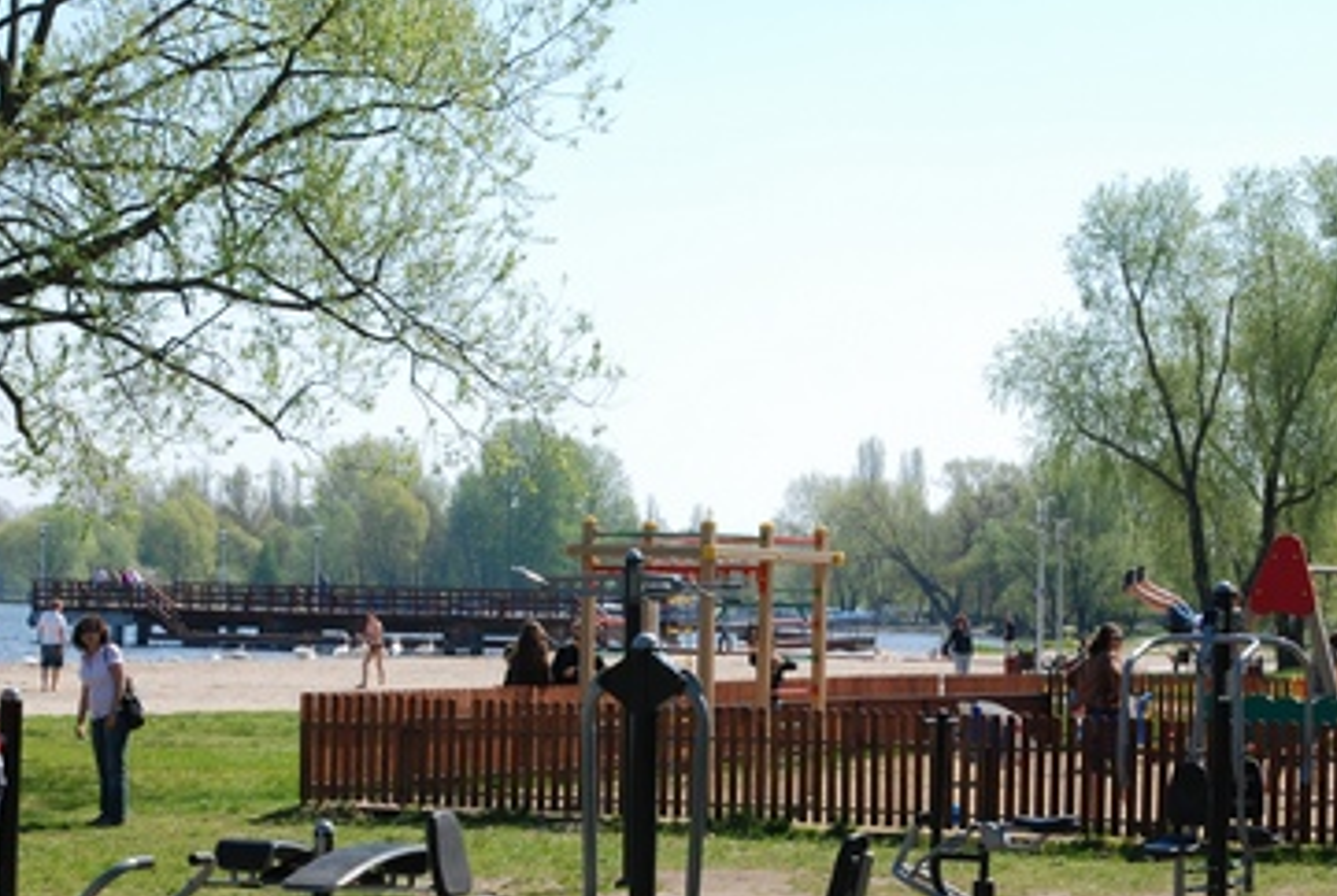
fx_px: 3832
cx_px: 619
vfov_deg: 13.3
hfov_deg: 19.8
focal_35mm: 103
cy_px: 579
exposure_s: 1/400
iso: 250
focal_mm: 40
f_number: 9
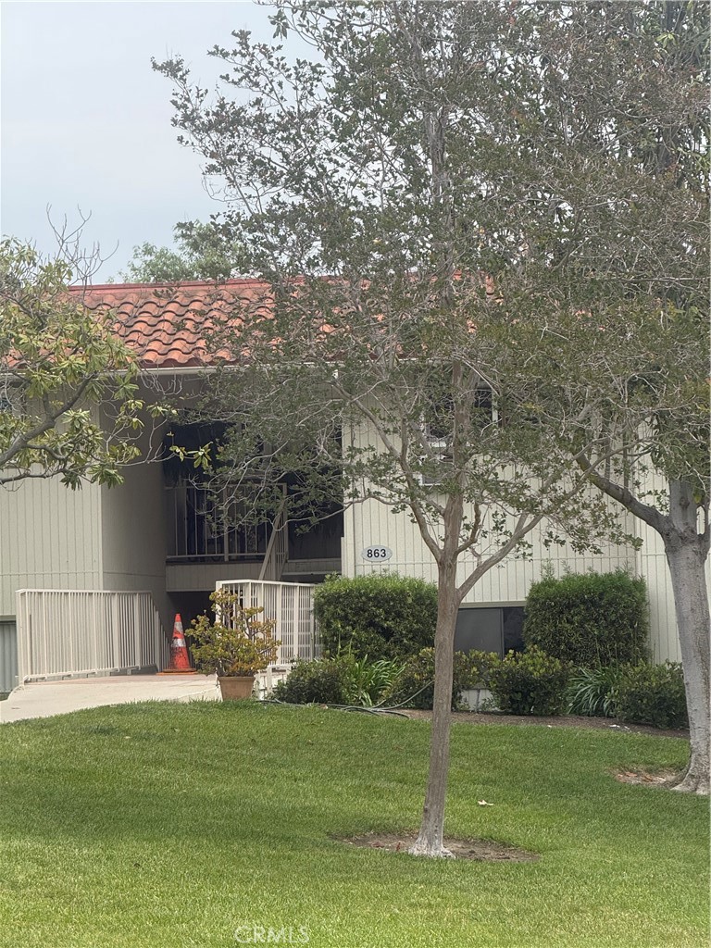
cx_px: 356
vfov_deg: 16.4
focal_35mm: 120
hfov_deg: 12.3
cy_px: 474
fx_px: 3286
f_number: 2.8
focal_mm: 15.66
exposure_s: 1/880
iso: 50
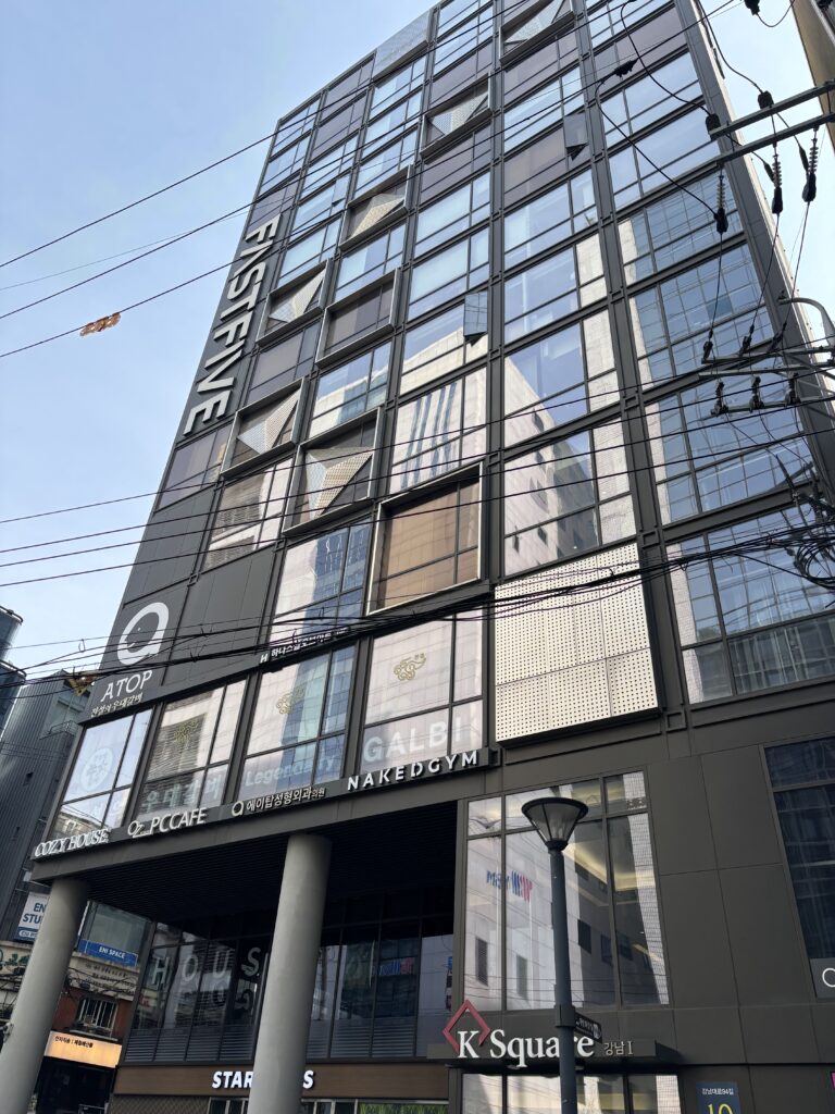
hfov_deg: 53.1
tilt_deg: +37.4
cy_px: 557
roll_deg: -4.9
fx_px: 836
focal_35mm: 26
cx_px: 418
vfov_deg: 67.3
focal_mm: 5.96
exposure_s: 1/1233
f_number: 1.6
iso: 50
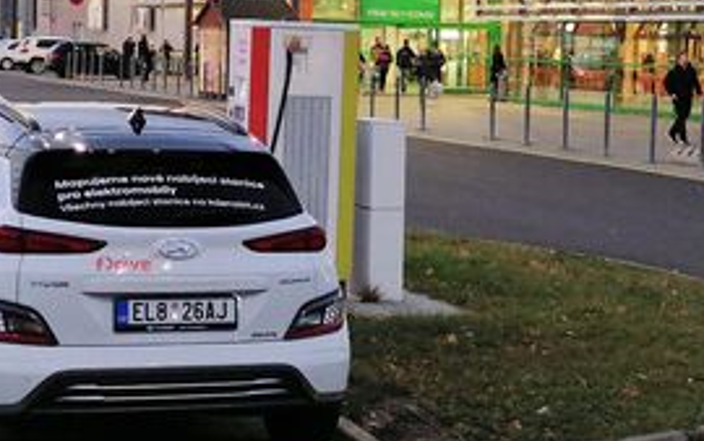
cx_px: 323
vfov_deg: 13.3
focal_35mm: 98
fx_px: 1881
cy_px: 144
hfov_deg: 21.2
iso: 200
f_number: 1.8
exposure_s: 3
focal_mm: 5.3
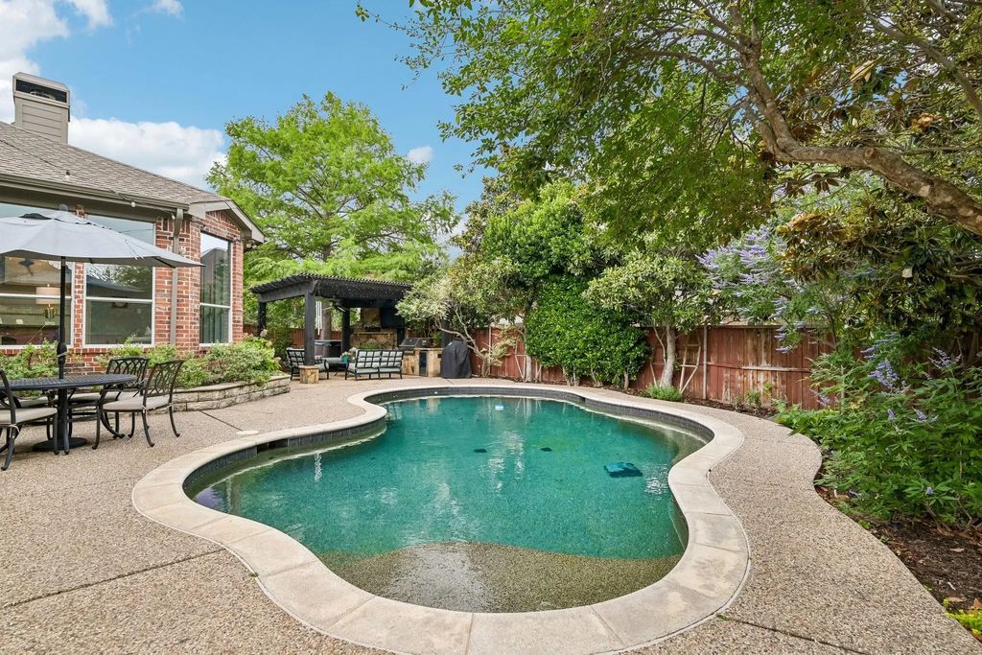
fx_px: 450
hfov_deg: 95.0
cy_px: 328
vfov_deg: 72.1
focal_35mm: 16
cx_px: 491
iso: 400
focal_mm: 16.5
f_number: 8
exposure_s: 1/60
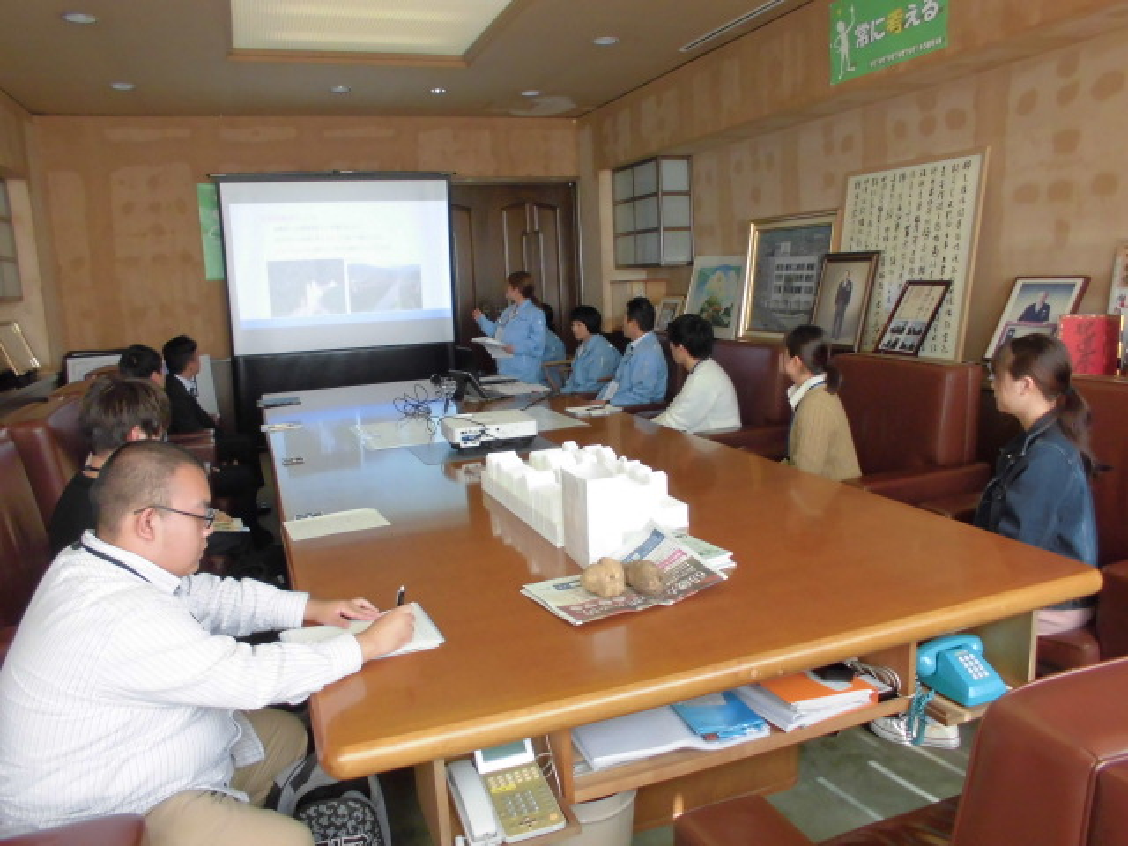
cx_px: 564
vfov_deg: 53.1
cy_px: 423
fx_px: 847
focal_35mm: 26
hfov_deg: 67.3
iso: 100
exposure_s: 1/60
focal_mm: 4.6
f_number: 3.5
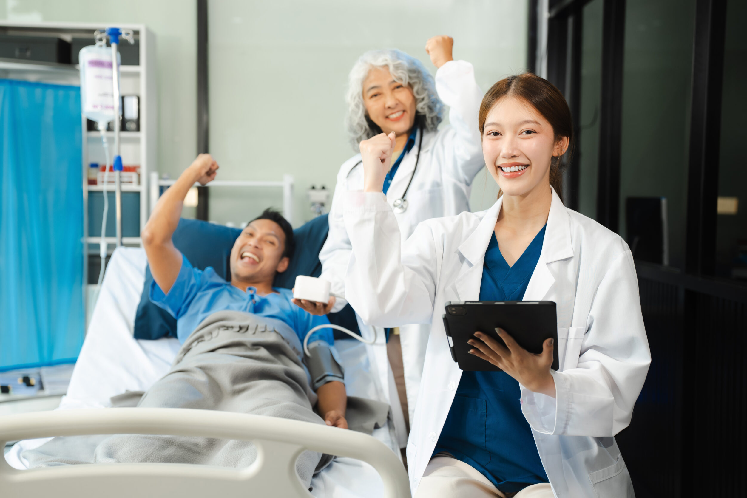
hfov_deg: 42.7
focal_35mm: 46
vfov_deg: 29.3
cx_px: 368
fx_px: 955
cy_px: 244
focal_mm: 45
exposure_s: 1/160
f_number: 2.8
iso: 400
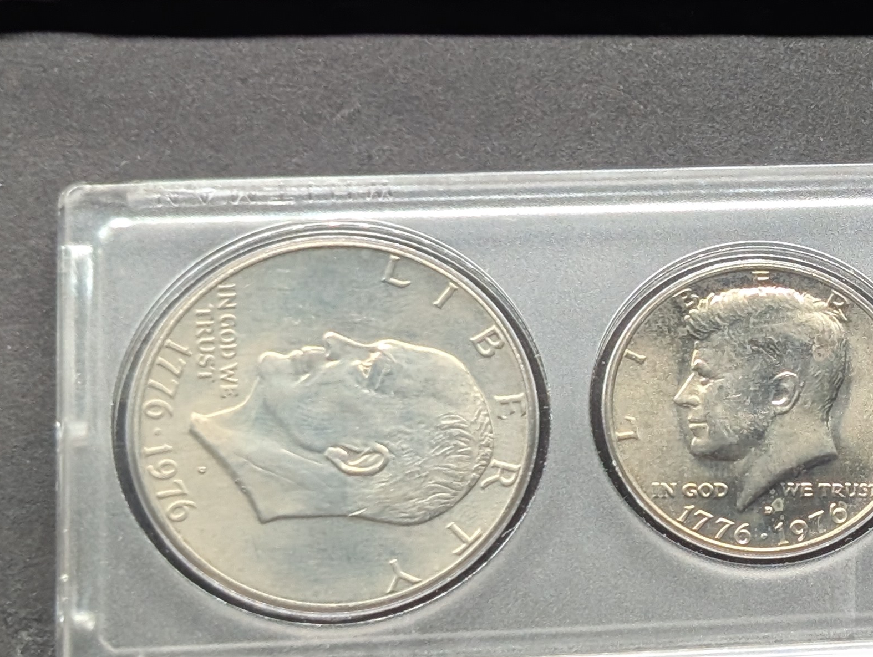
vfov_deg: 11.7
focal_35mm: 127
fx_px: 3207
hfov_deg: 14.9
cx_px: 1098
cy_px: 340
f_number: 1.68
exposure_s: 1/116
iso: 119
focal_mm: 6.9
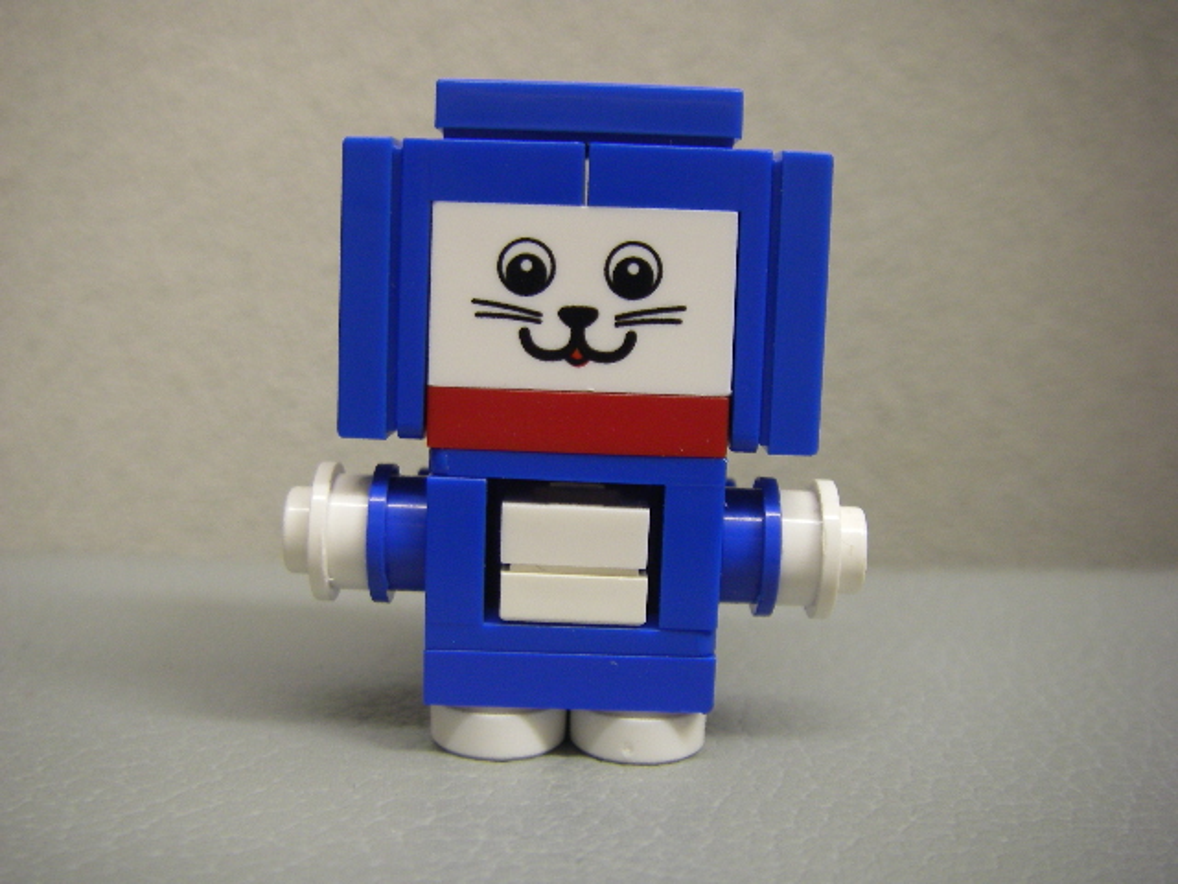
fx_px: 1293
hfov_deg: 49.0
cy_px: 442
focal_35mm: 38
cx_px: 589
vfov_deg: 37.7
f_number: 3.3
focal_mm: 6.3
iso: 160
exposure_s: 1/6
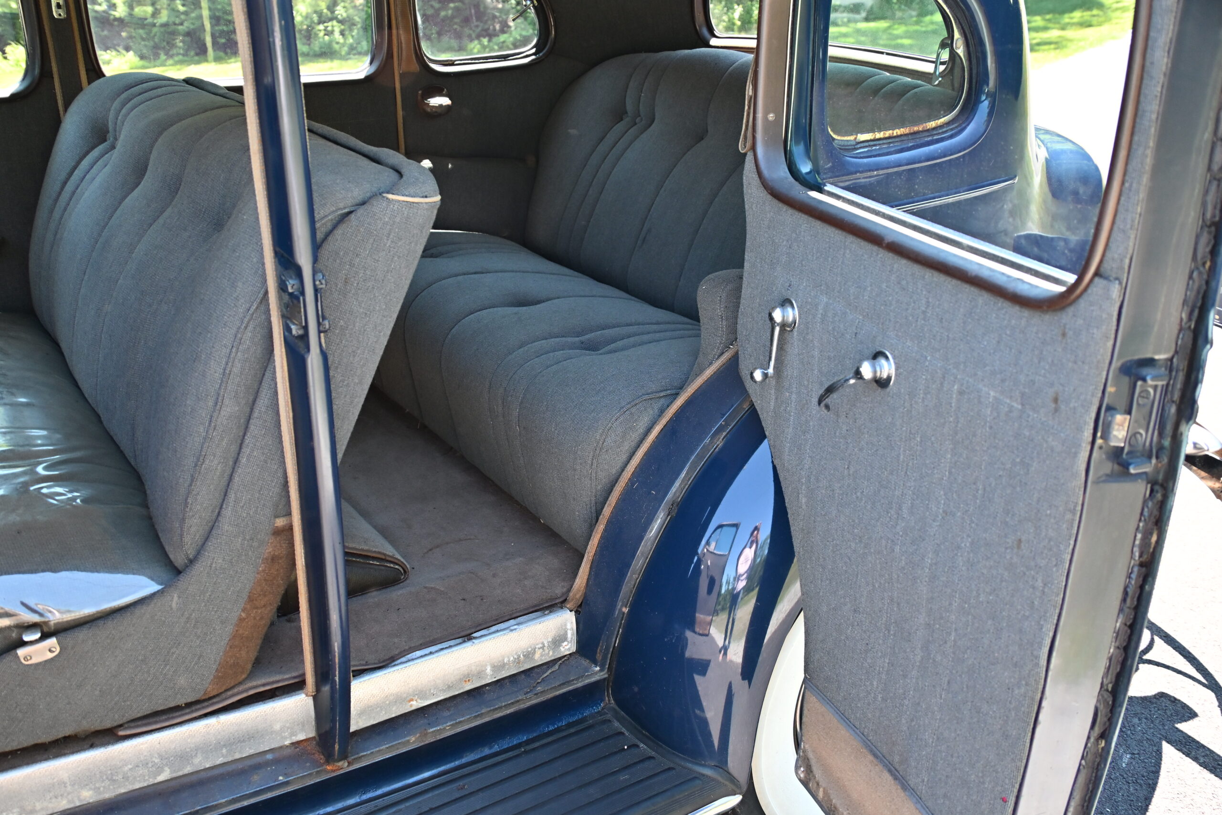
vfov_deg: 40.0
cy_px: 408
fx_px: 1120
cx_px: 611
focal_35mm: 33
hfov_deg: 57.2
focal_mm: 22
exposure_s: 1/125
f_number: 3.5
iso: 560
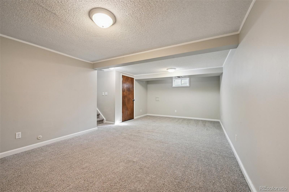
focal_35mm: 14
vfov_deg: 81.2
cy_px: 96
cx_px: 144
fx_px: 112
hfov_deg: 104.3
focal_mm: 14
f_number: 10
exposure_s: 1/4
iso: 400
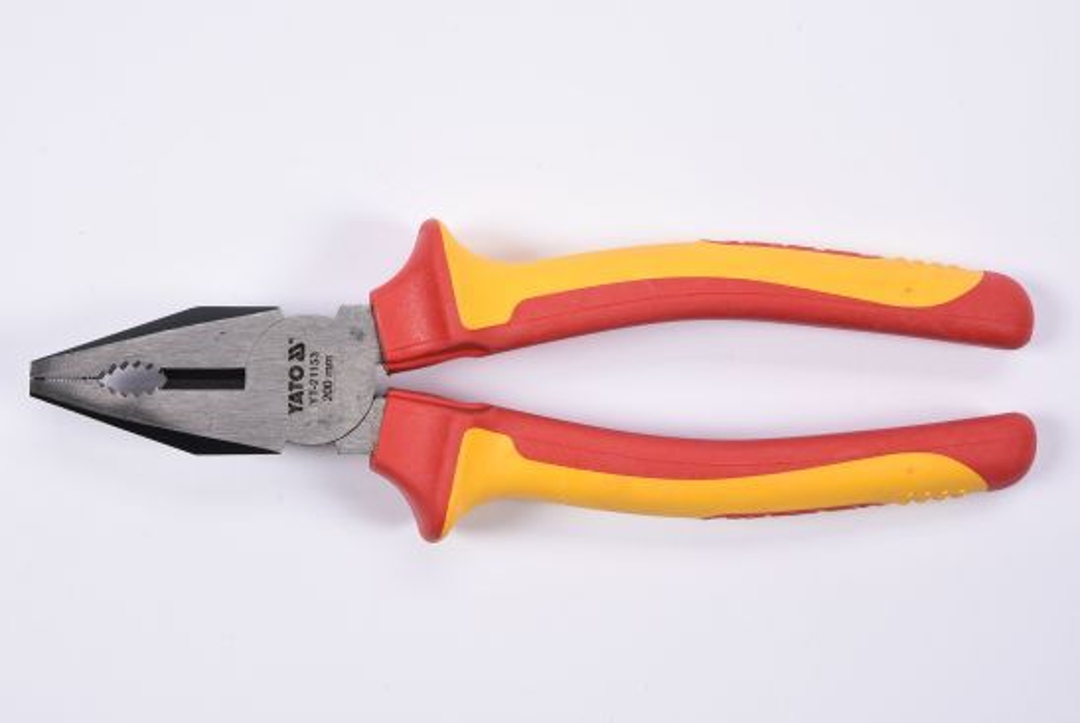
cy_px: 362
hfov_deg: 27.0
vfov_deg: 18.2
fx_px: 2252
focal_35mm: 75
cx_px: 540
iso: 250
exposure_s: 1/125
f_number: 16
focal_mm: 50
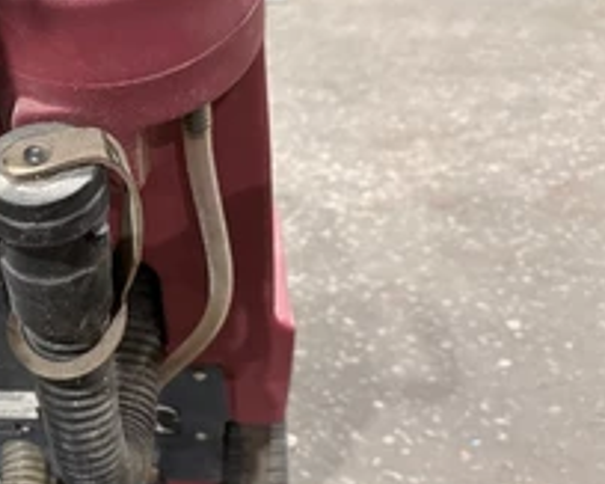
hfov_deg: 37.5
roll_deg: +7.5
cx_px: 50
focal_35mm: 46
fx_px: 823
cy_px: 285
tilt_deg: -32.4
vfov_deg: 32.6
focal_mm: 6.86
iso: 640
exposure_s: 1/60
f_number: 1.78
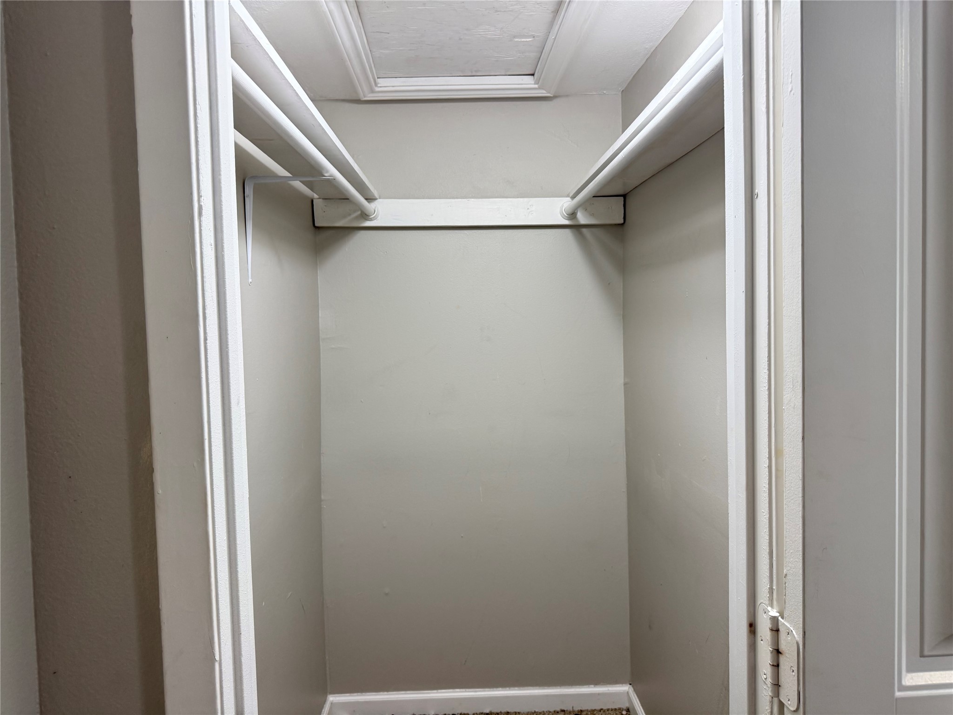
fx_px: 661
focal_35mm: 24
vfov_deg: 56.8
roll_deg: +1.1
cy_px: 358
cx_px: 476
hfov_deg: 71.6
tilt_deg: -3.7
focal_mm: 6.76
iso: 160
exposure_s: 1/120
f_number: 1.78
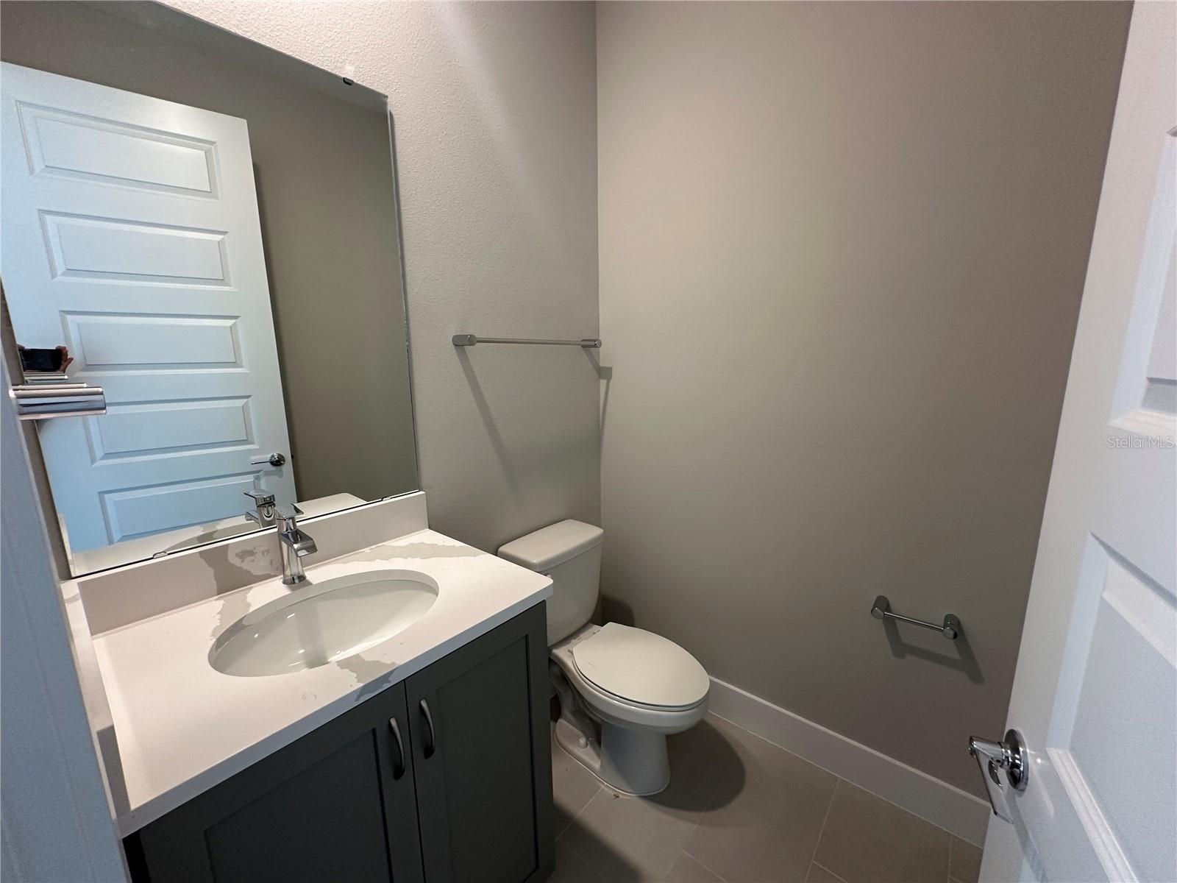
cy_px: 442
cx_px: 588
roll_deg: +1.0
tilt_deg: -10.7
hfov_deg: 102.1
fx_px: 476
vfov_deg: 85.7
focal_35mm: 14
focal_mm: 2.22
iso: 200
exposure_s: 1/60
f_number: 2.2
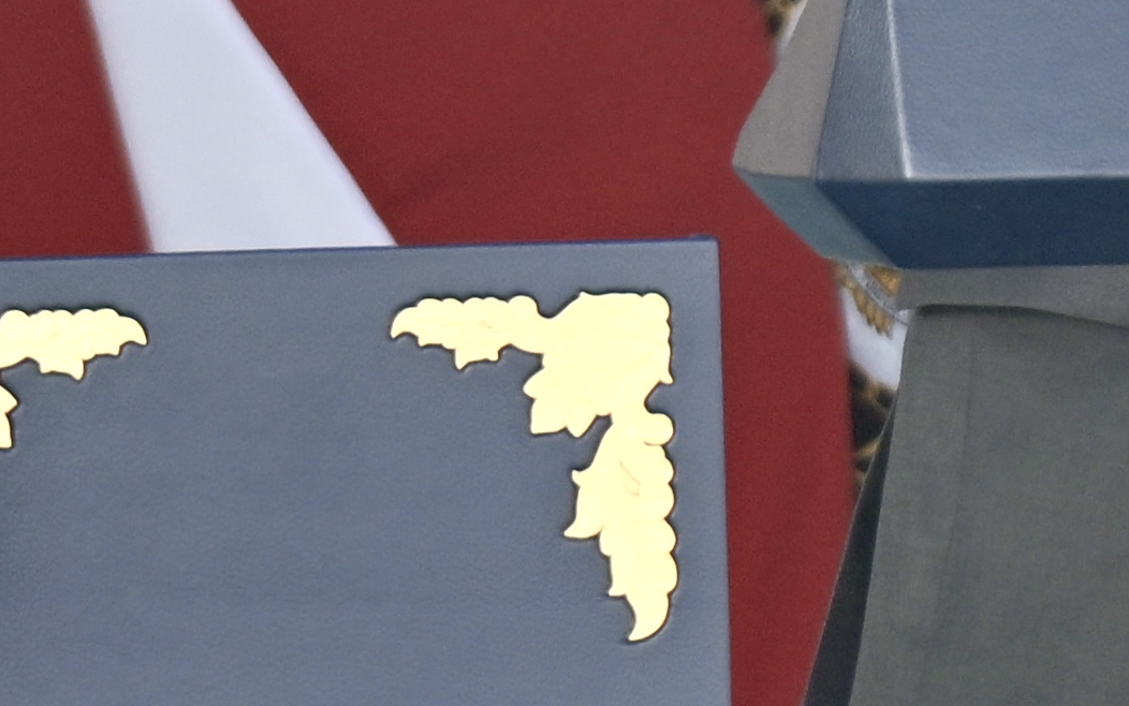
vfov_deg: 0.5
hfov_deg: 0.8
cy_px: -495
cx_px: 1388
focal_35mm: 2599
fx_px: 79985
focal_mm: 530
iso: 250
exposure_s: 1/125
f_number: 6.3
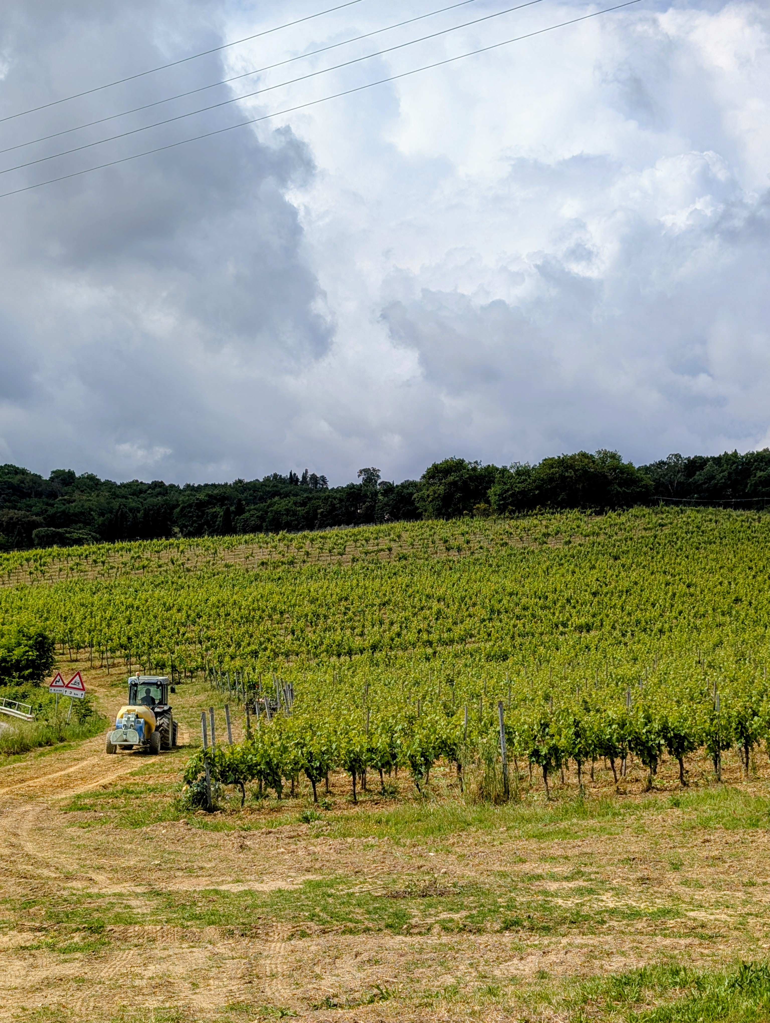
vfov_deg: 38.9
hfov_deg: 29.7
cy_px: 512
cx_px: 385
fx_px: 1450
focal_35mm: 49
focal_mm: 6.9
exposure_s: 1/2404
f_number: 1.68
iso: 21
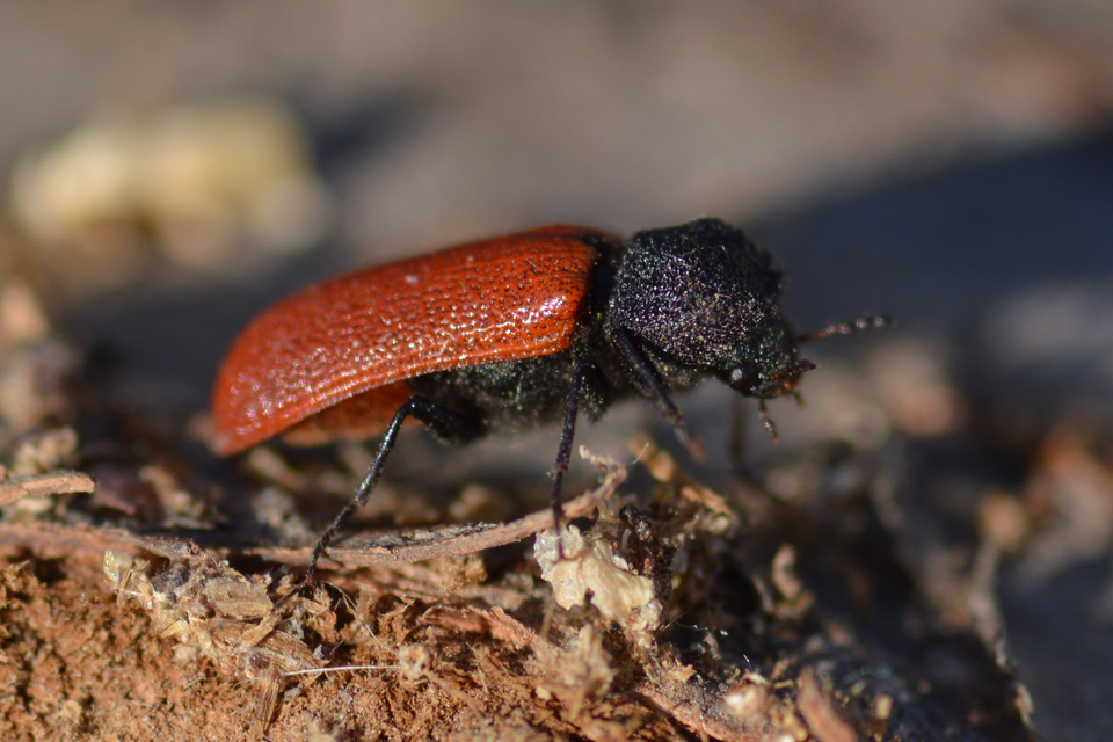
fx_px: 4637
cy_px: 371
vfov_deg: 9.1
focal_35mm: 150
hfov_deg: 13.7
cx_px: 556
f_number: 9
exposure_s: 1/500
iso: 100
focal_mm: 100
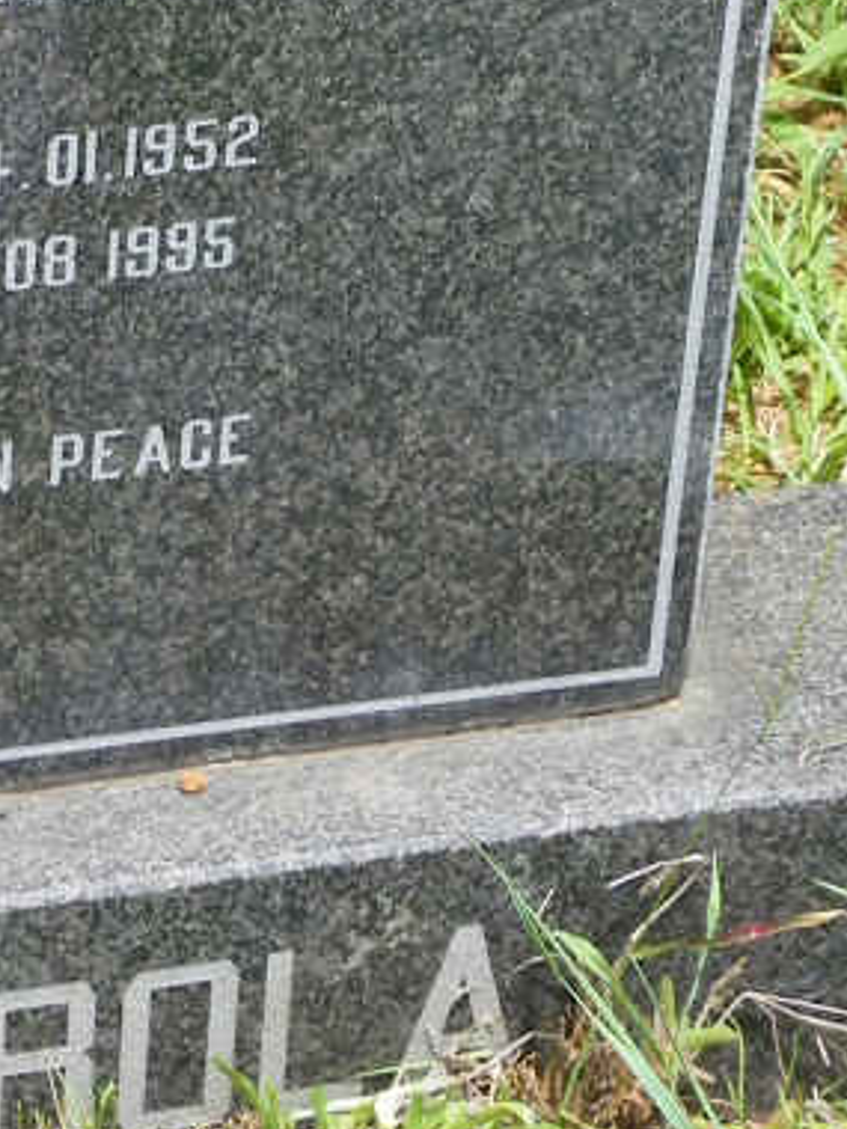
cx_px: 0
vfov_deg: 11.1
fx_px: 5775
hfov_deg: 8.3
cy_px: 77
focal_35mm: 177
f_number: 5
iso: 64
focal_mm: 9.9
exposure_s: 1/160
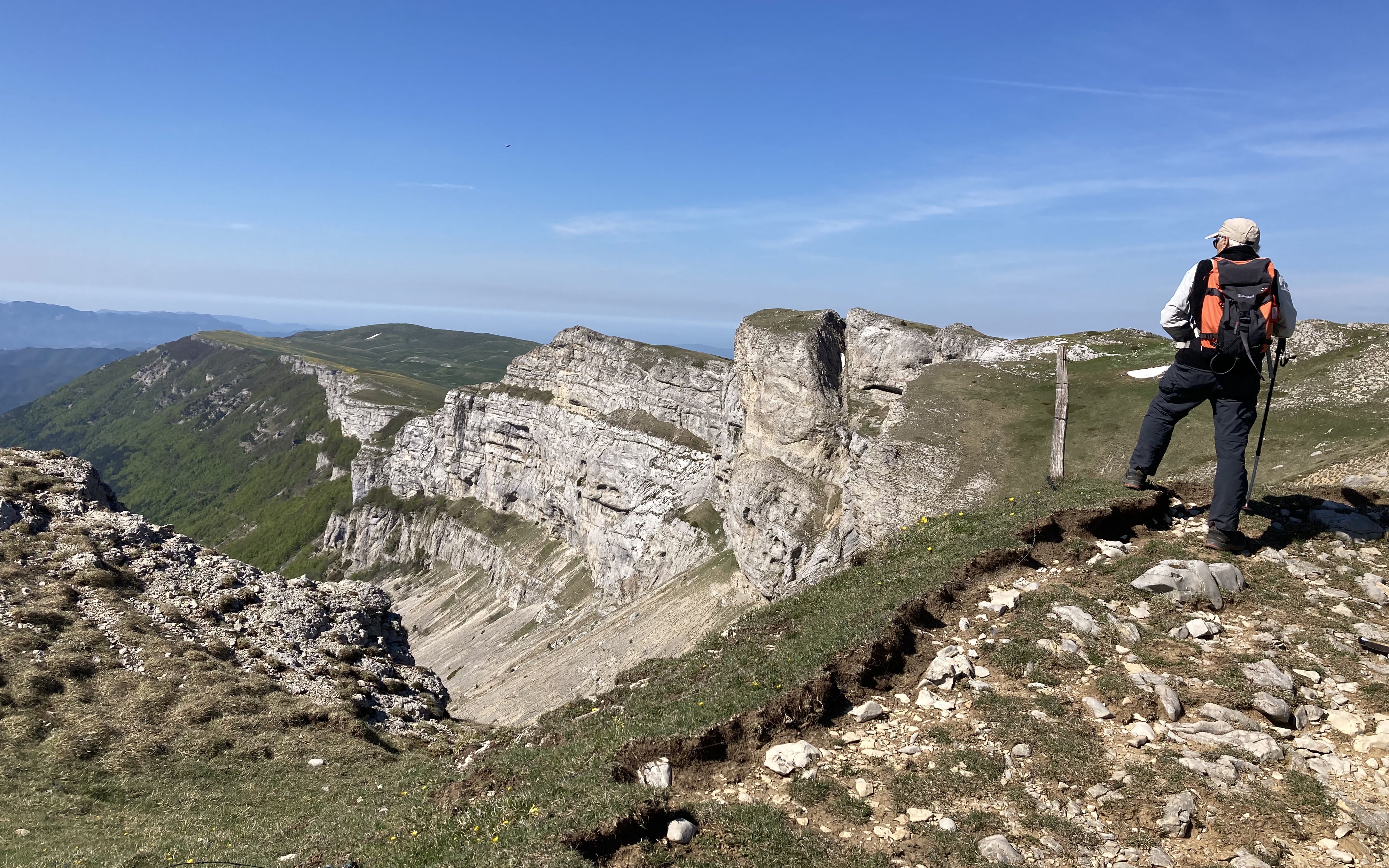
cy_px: 366
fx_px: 1136
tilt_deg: -2.5
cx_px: 700
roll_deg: -3.5
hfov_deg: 62.9
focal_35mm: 30
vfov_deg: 41.7
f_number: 1.8
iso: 20
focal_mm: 3.99
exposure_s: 1/2667
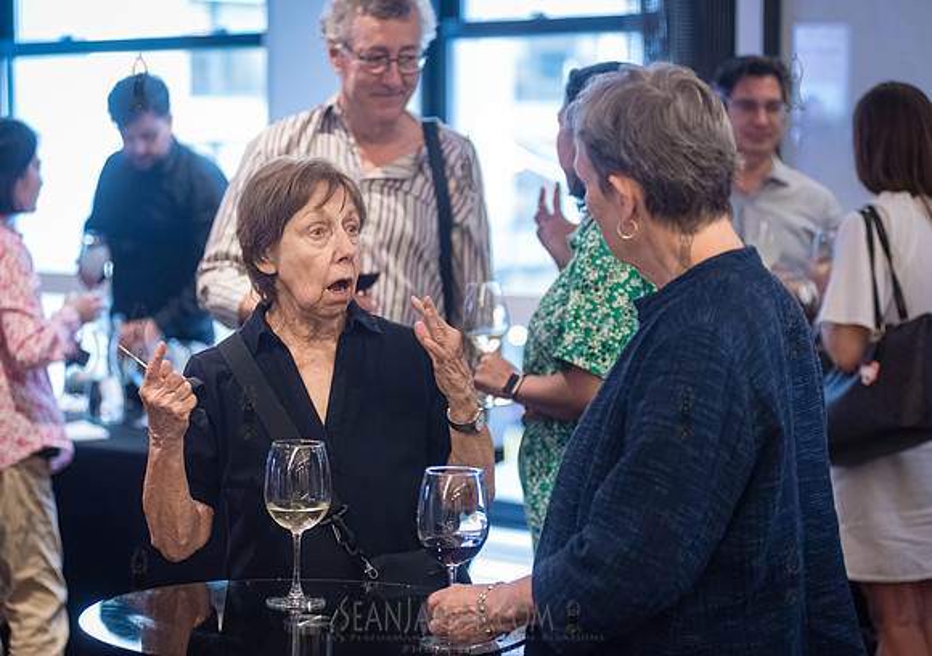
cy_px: 328
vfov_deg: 17.1
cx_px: 440
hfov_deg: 24.1
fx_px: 2185
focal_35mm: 83
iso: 5000
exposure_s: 1/160
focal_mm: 80
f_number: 2.8
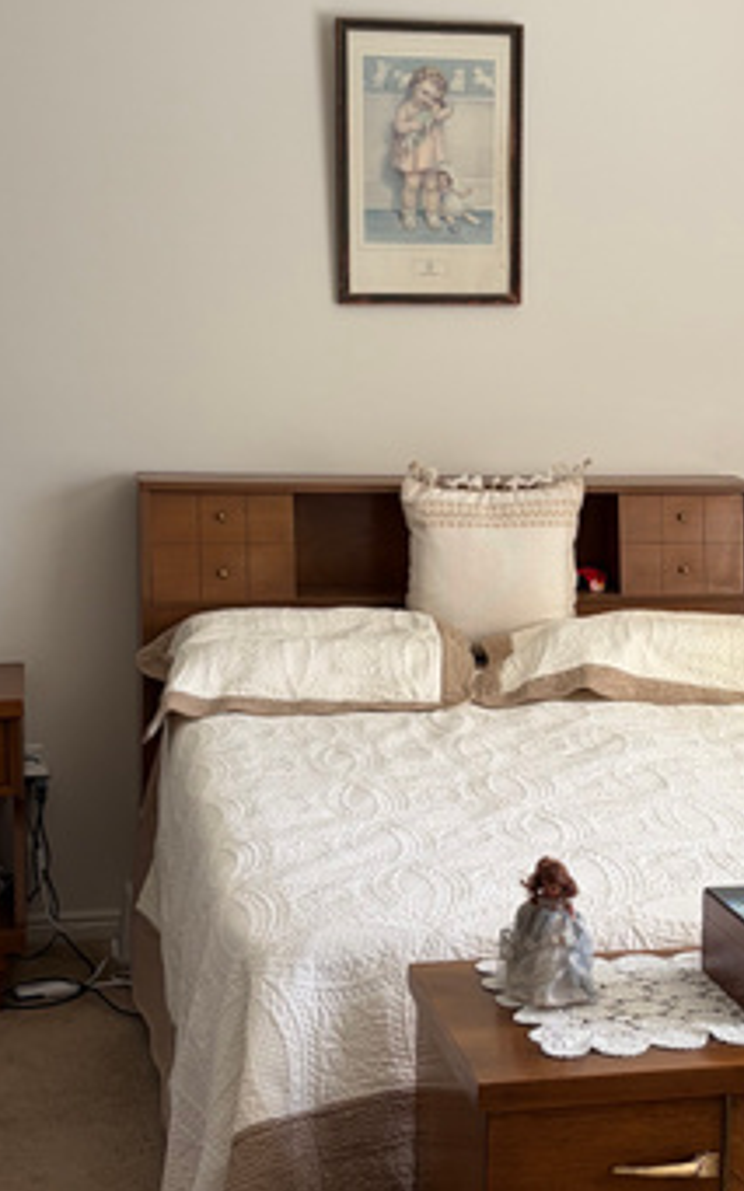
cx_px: 552
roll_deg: -2.1
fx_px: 2012
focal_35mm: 62
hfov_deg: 20.8
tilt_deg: -10.7
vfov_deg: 32.9
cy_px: 664
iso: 40
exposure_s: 1/122
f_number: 1.6
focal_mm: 5.96
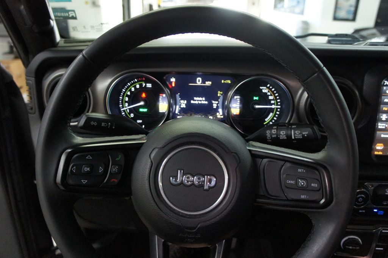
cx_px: 194
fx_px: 291
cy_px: 129
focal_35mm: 27
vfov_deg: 47.9
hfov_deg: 67.4
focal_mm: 18
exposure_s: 1/80
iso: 1600
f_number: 3.5
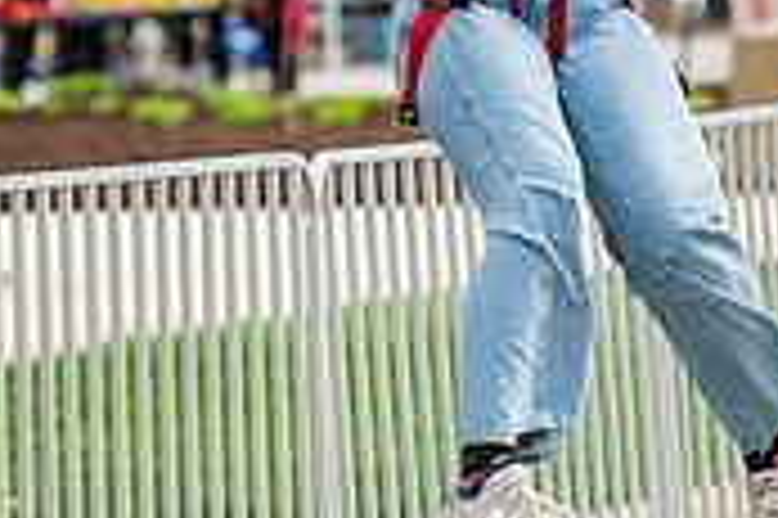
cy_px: -155
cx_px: 639
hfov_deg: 4.2
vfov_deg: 2.8
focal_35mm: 487
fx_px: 10514
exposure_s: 1/1000
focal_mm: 145
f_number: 3.5
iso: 200
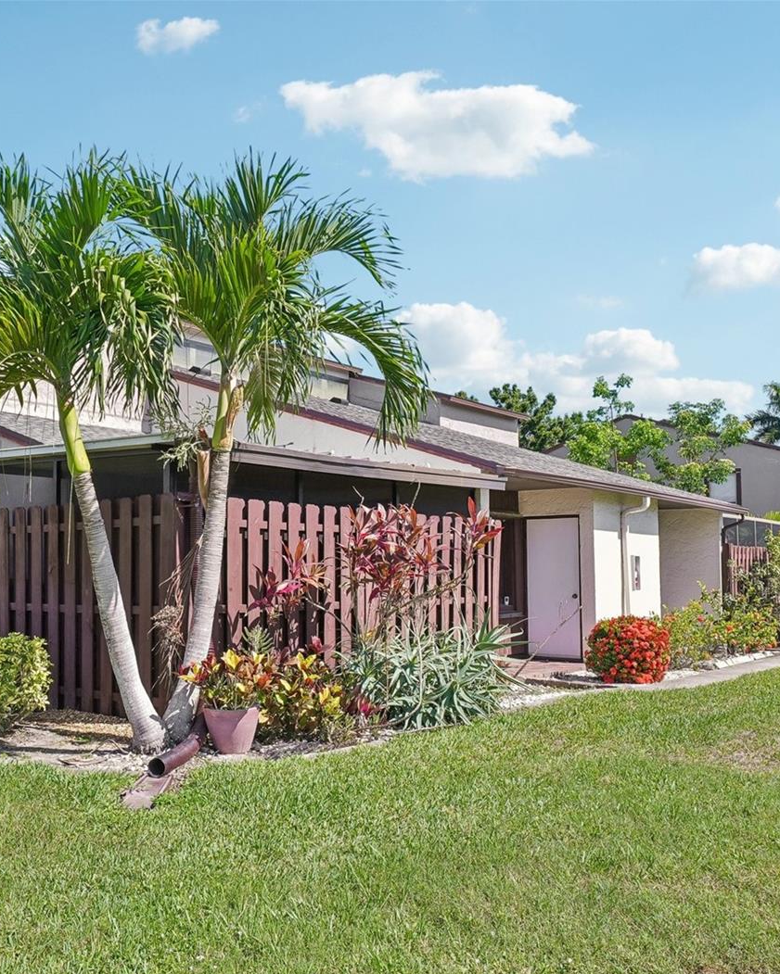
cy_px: 493
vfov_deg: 58.8
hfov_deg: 47.8
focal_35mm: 30
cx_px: 268
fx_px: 866
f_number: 8
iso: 50
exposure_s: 1/80
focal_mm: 14
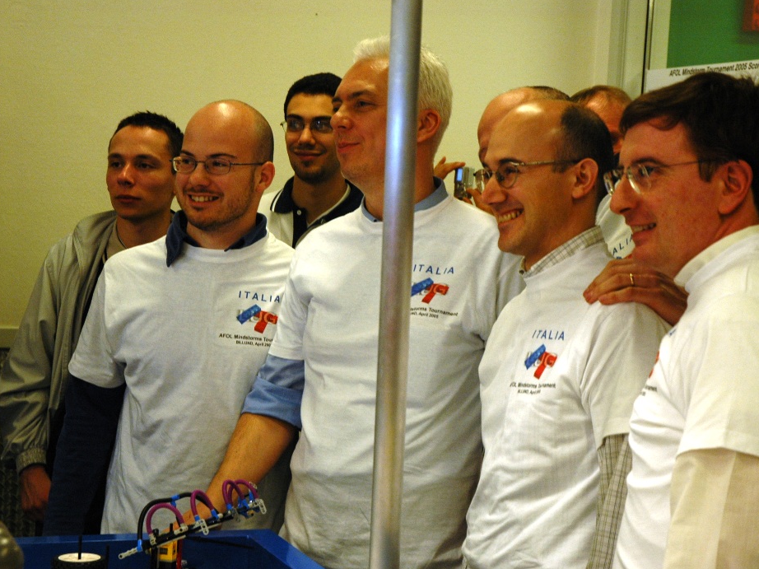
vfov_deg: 18.7
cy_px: 283
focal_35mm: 79
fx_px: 1732
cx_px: 418
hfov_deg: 24.7
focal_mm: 48
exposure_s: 1/60
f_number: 4.5
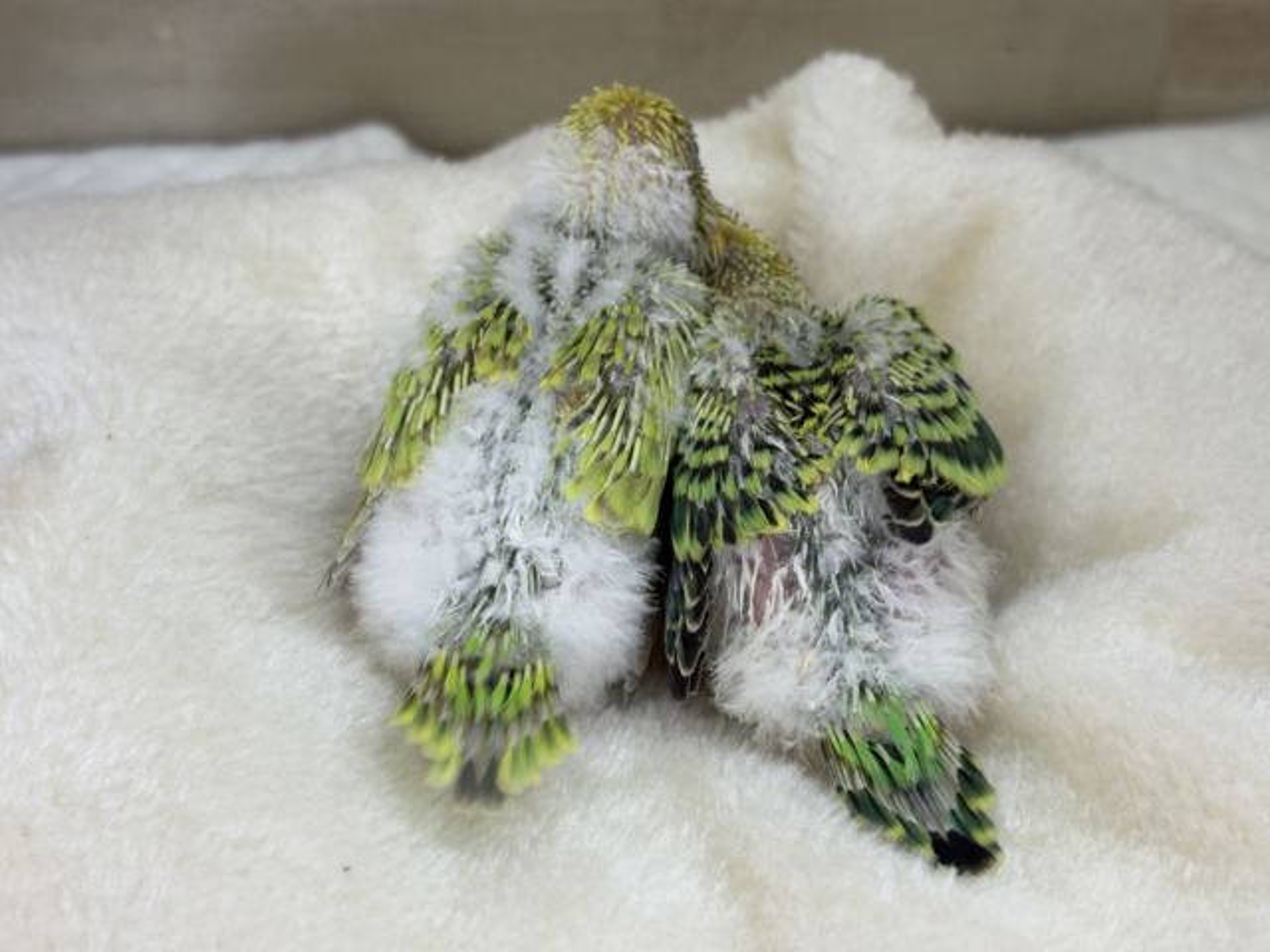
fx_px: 1908
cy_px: 476
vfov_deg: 28.0
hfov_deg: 36.8
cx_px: 635
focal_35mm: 52
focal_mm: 5.96
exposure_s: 1/50
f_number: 1.6
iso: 40
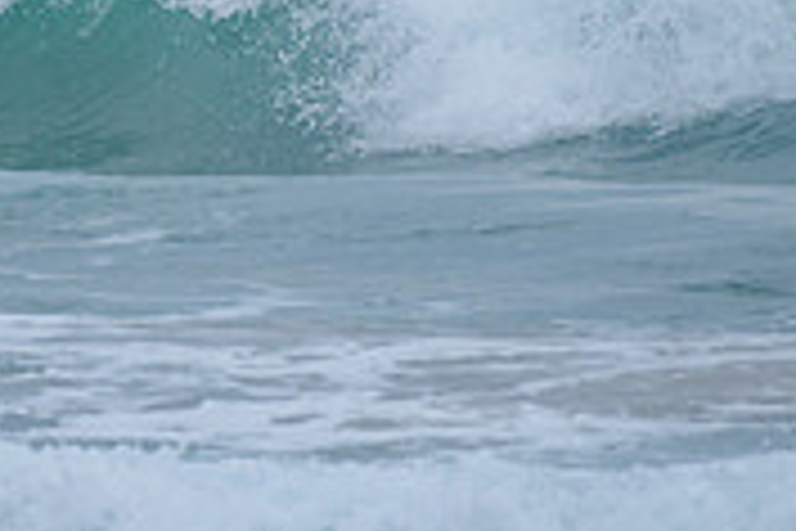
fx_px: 44418
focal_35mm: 2009
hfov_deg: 1.0
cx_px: -379
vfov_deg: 0.7
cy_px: -309
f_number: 5.6
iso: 500
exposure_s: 1/1250
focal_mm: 500
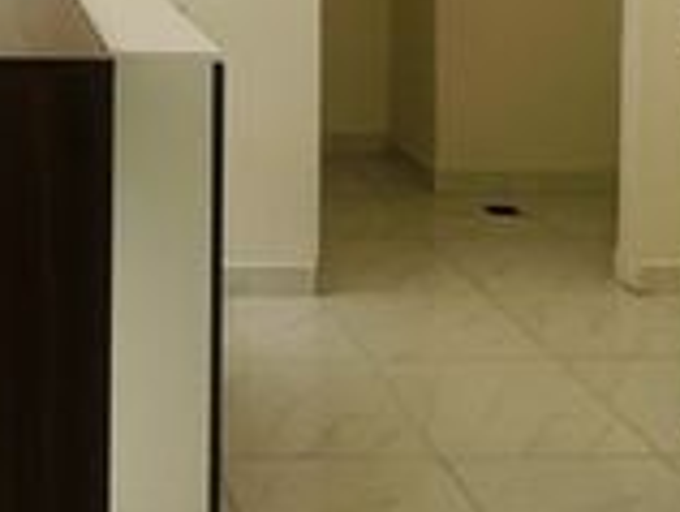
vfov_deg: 22.6
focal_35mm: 59
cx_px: 11
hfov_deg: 30.5
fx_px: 1161
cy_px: -129
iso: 25
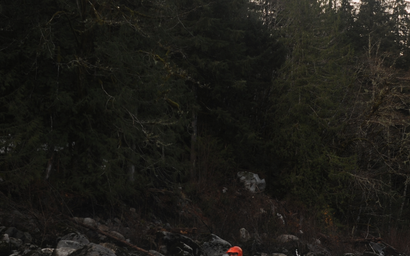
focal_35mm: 71
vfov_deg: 18.3
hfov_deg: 28.9
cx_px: 169
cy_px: 171
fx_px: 793
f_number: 5
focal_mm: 35
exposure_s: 1/640
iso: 320
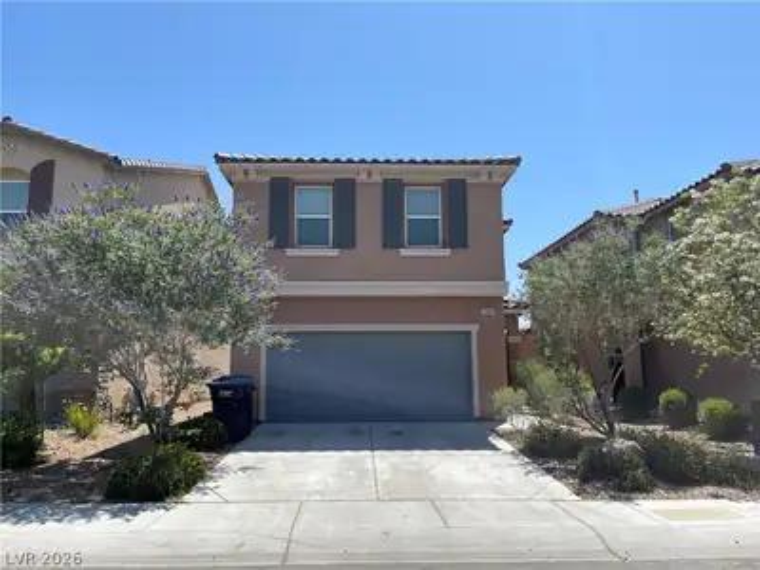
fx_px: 571
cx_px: 380
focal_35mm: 26
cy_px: 285
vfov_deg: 53.1
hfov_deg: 67.3
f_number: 1.6
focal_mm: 5.1
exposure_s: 1/3663
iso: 32
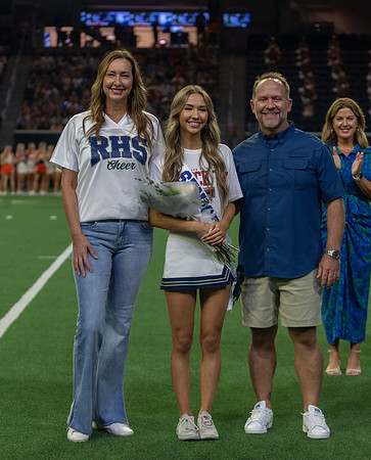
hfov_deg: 14.2
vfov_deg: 17.5
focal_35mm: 109
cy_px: 240
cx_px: 193
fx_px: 1493
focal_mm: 70
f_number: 2.8
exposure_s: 1/320
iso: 1000
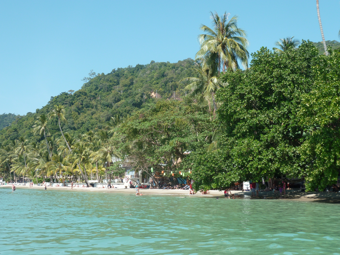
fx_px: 511
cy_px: 128
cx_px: 170
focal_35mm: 52
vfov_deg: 28.0
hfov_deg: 36.8
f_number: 3.8
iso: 80
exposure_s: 1/400
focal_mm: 8.5
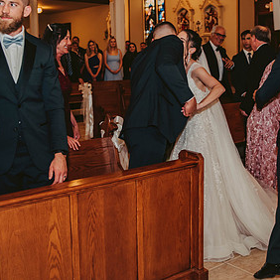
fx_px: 448
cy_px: 89
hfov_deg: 34.6
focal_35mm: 49
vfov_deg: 34.3
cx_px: 166
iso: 800
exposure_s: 1/100
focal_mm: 28
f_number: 2.8
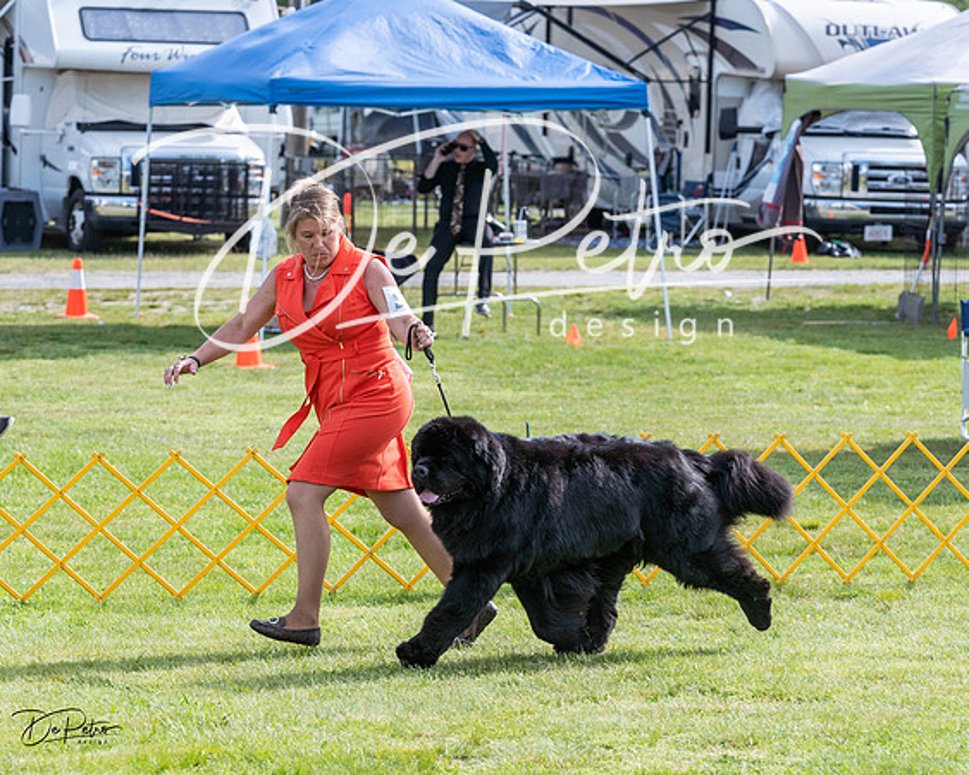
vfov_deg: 9.3
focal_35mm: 166
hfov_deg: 11.6
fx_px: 4758
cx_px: 523
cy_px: 377
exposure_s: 1/1250
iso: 500
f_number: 5.6
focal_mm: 119
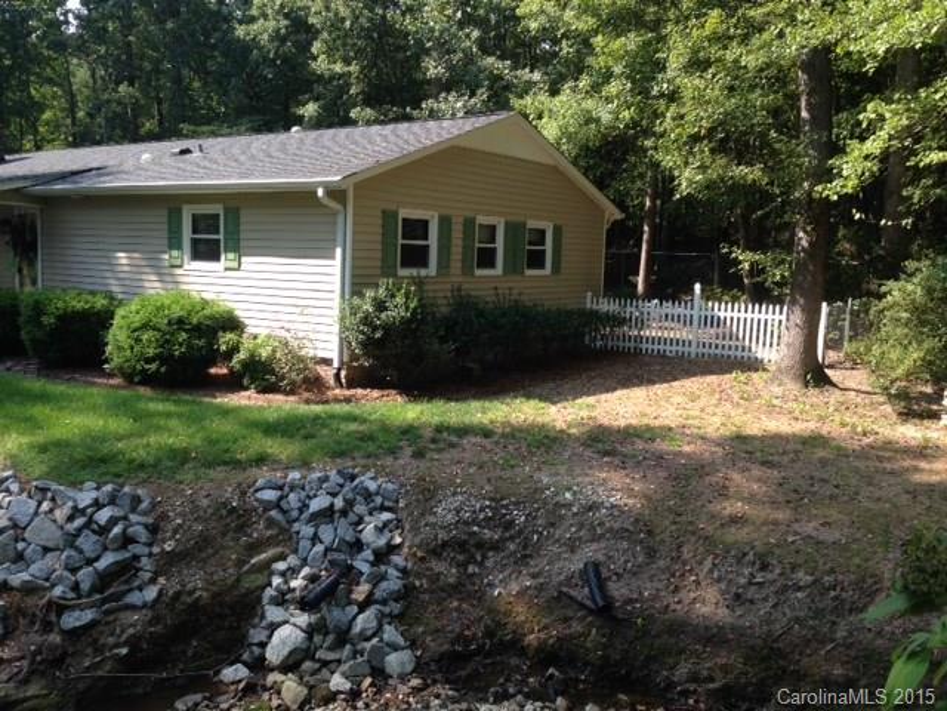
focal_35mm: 33
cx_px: 474
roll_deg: -1.0
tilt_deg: -5.2
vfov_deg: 42.9
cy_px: 356
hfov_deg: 55.4
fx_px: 903
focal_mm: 4.12
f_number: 2.4
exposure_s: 1/304
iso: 50
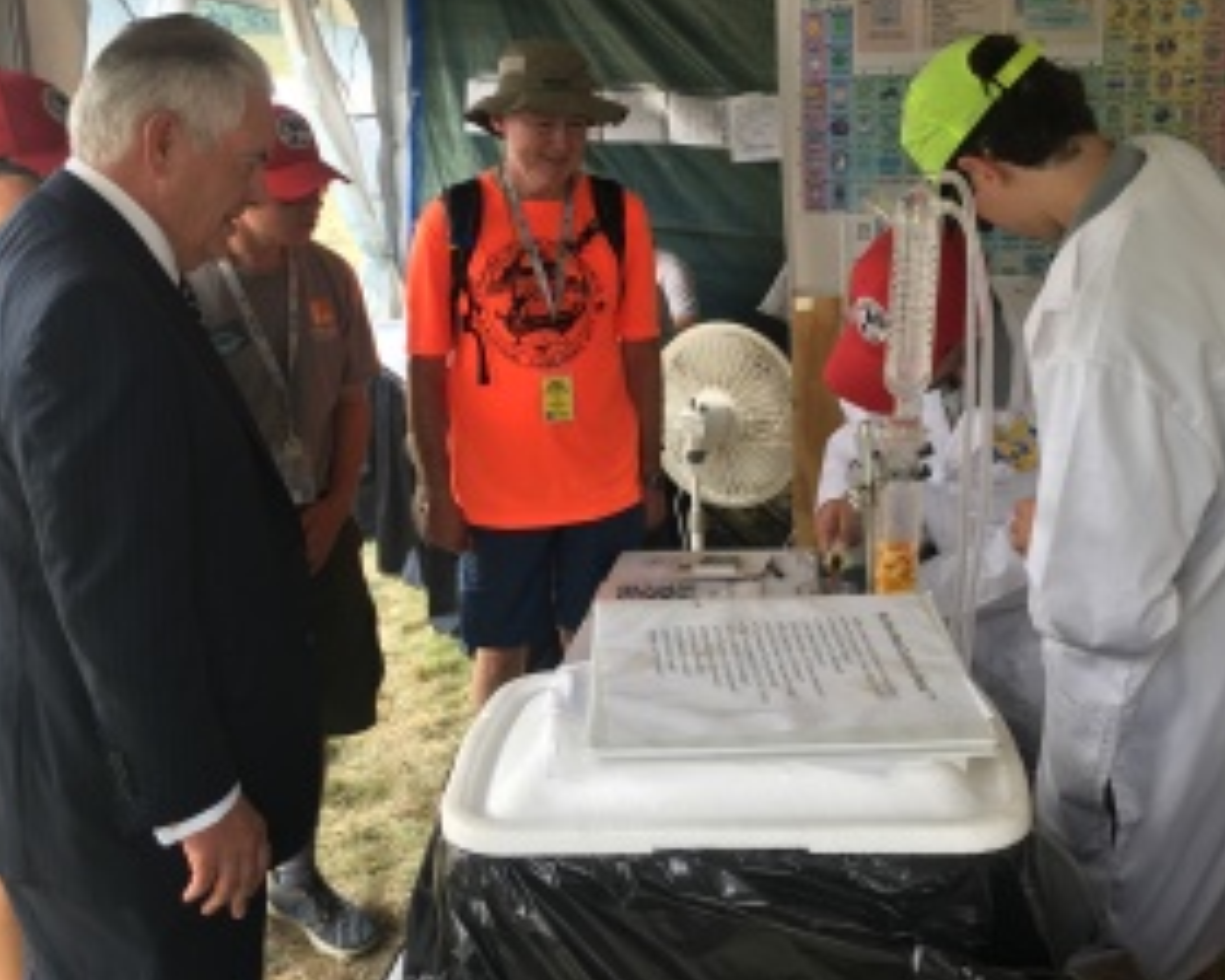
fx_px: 1341
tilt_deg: -8.8
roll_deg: +0.9
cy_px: 416
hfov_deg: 49.0
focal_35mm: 37
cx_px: 682
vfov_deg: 40.0
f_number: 2.2
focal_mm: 4.15
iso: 32
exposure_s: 1/120
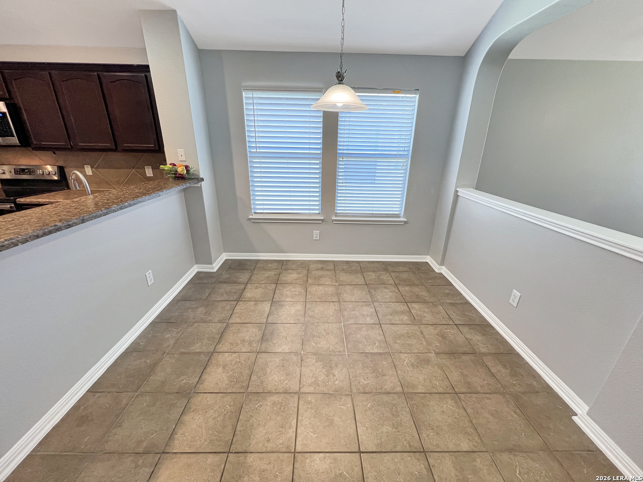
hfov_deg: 106.2
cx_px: 322
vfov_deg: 89.9
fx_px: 241
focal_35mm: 13
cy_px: 241
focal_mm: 1.57
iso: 200
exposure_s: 1/60
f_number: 1.8
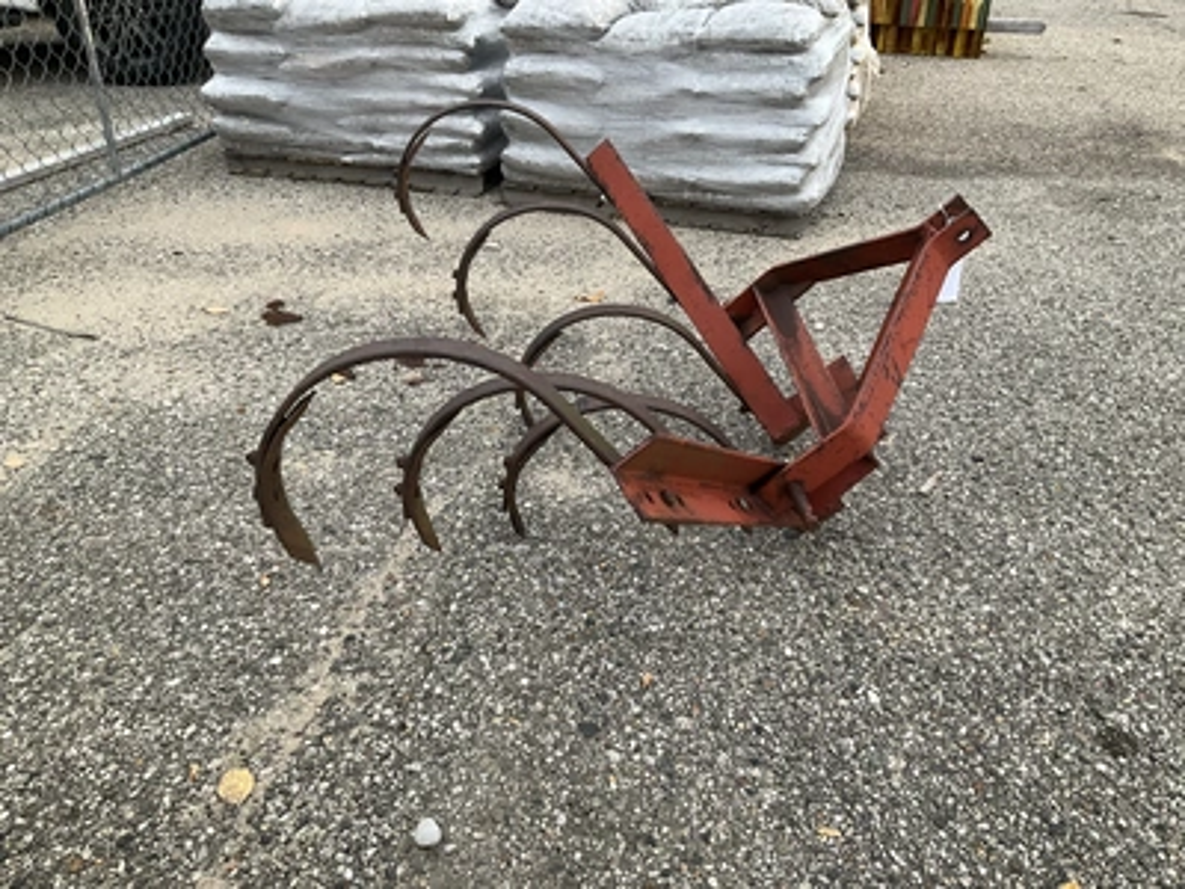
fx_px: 993
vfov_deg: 48.2
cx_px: 592
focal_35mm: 29
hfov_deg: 61.7
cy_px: 444
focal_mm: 3
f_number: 1.8
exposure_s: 1/122
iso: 64
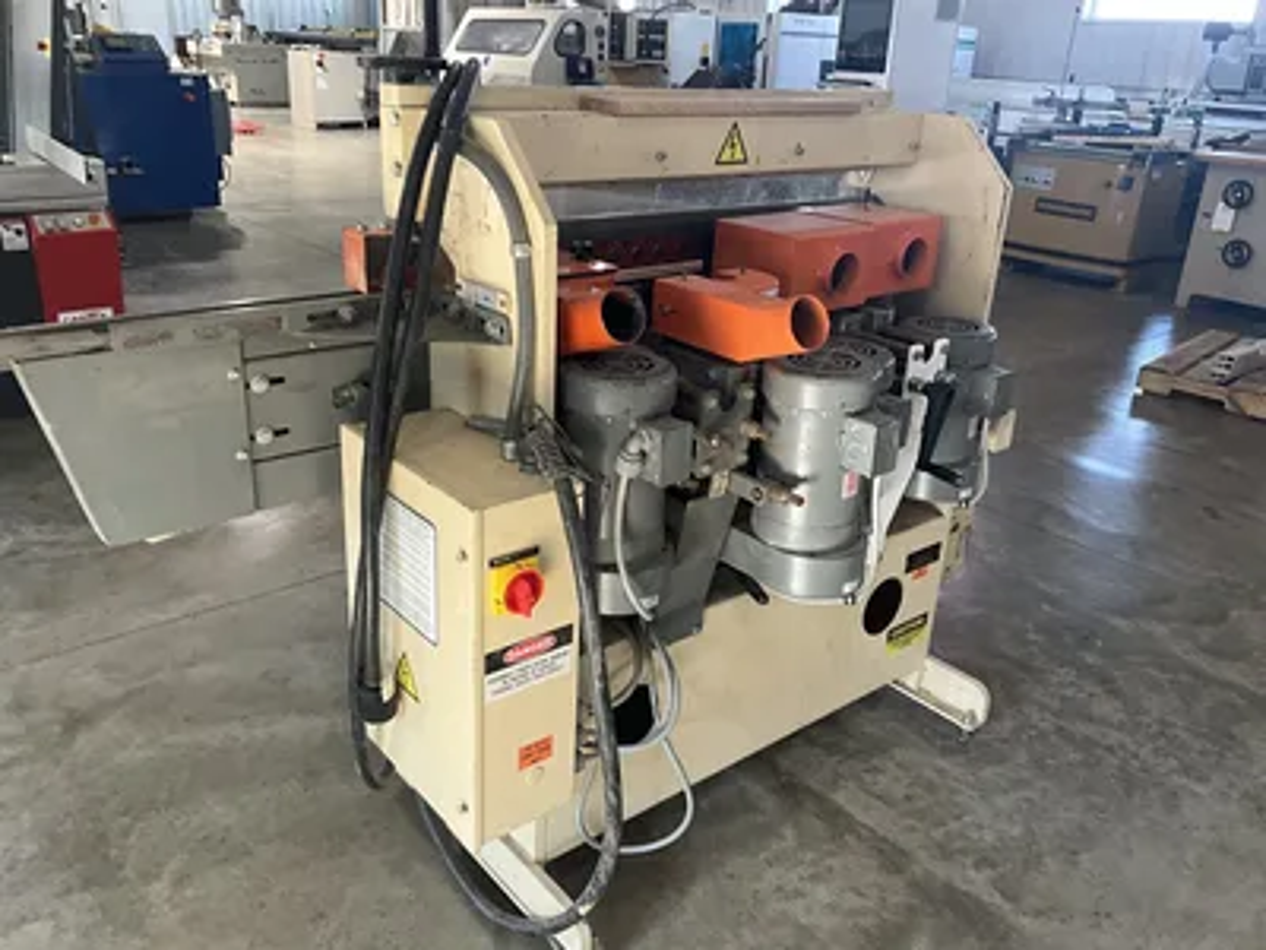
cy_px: 475
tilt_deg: -22.4
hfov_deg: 61.7
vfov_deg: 48.2
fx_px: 1061
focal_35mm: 29
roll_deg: -3.3
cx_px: 633
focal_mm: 3
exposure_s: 1/60
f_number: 1.8
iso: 100
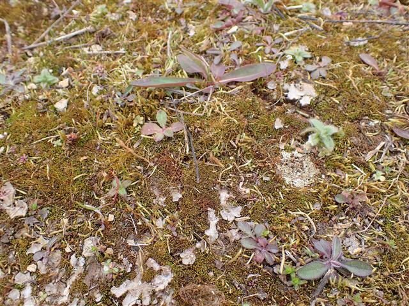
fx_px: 354
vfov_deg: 46.8
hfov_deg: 60.0
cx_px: 204
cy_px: 153
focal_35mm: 30
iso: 100
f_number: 2.3
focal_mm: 5.5
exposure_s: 1/320
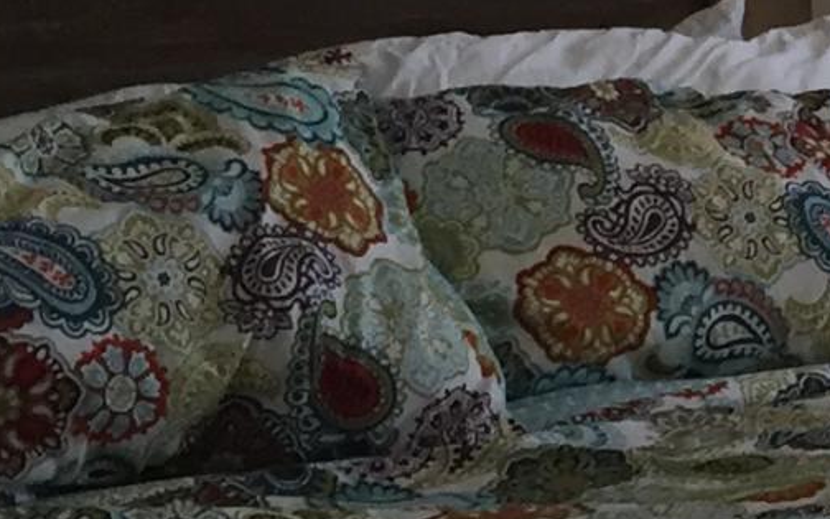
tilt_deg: -6.4
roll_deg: +0.3
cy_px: 203
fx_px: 4139
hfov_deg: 10.2
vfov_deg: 7.2
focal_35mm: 183
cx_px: 1871
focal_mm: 4.15
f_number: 2.2
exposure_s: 1/30
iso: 64
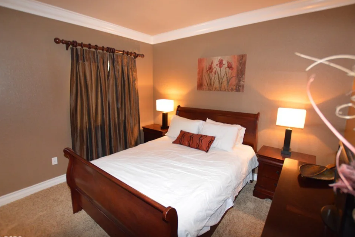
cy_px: 118
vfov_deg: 73.7
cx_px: 175
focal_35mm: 16
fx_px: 158
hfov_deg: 96.7
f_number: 3.5
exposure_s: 1/60
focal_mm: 10
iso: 2200
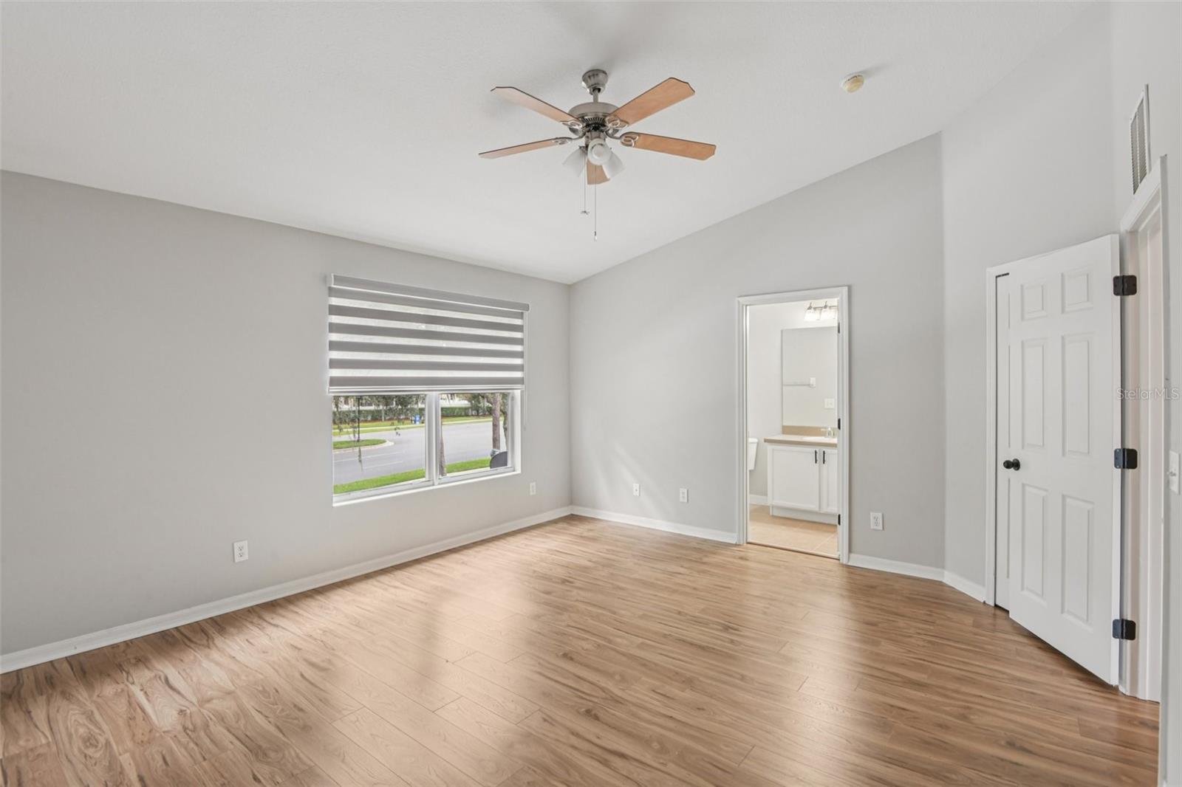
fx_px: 525
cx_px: 591
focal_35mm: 16
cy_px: 394
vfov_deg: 73.7
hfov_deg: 96.7
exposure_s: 1/10
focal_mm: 16
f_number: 9
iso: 400
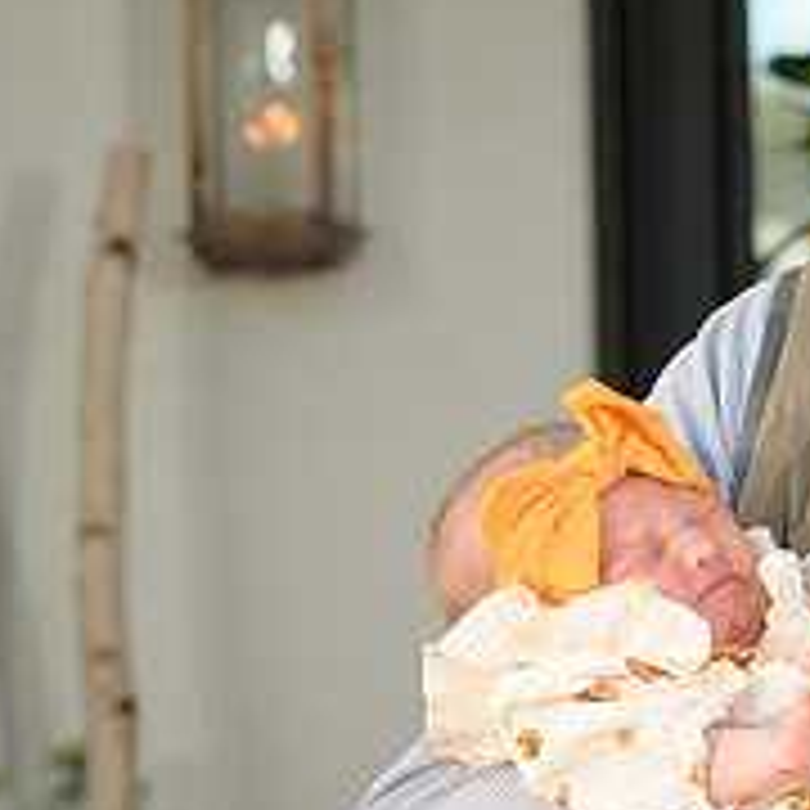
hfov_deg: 7.1
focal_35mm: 246
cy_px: 484
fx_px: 6513
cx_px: 1030
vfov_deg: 7.1
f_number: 7.1
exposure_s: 1/250
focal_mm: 90
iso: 400
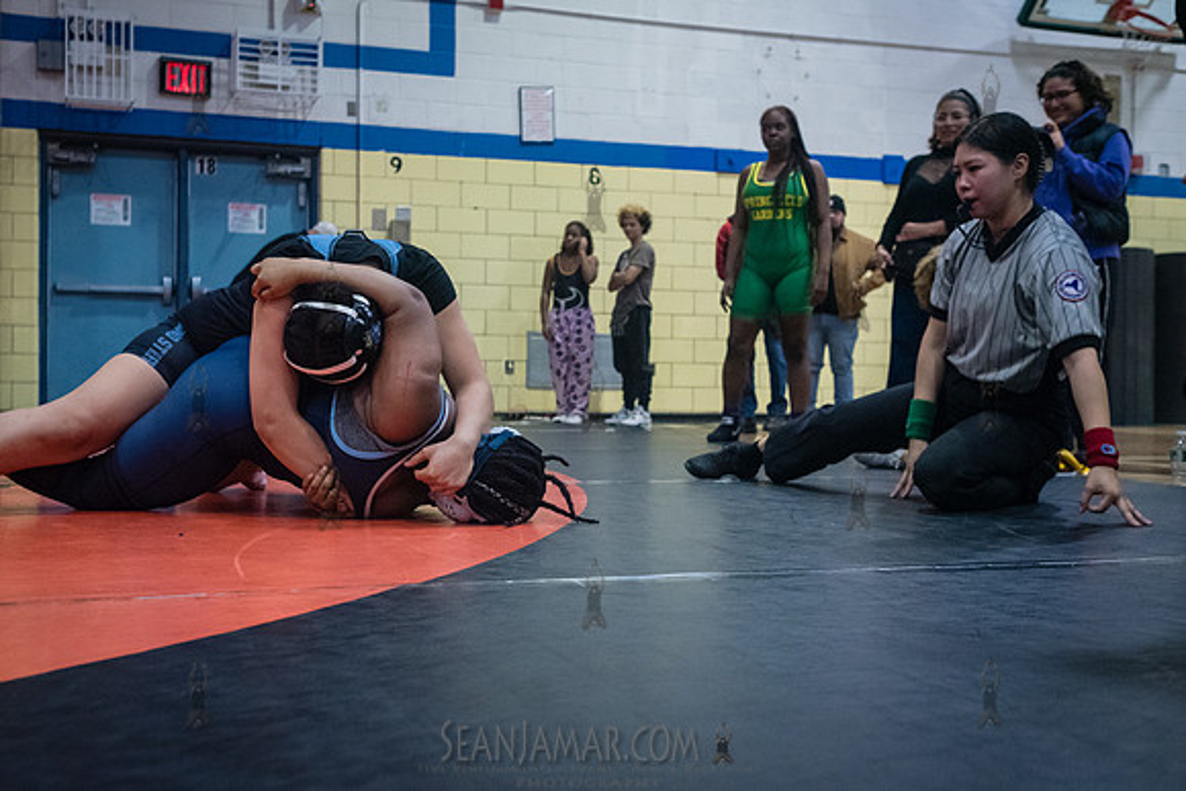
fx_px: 1329
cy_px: 390
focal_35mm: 40
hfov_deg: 48.0
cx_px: 541
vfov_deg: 33.1
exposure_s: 1/400
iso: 8000
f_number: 4
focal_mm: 35
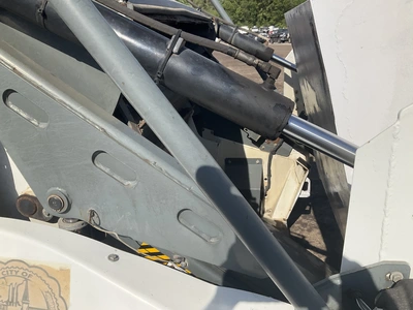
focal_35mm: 29
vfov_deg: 48.2
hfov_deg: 61.7
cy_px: 155
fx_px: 346
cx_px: 206
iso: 25
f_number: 1.8
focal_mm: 3
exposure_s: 1/2801
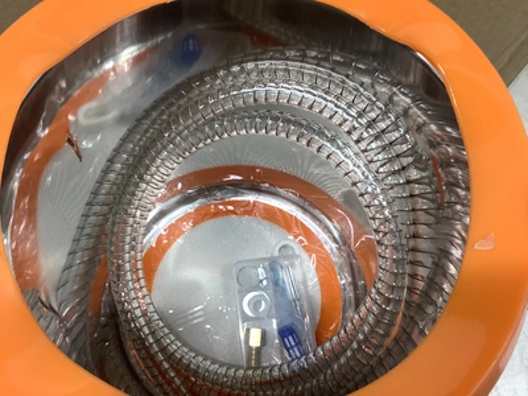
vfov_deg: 45.4
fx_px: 473
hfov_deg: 58.4
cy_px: 198
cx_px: 264
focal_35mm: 31
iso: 50
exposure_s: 1/60
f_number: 2.4
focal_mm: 3.3
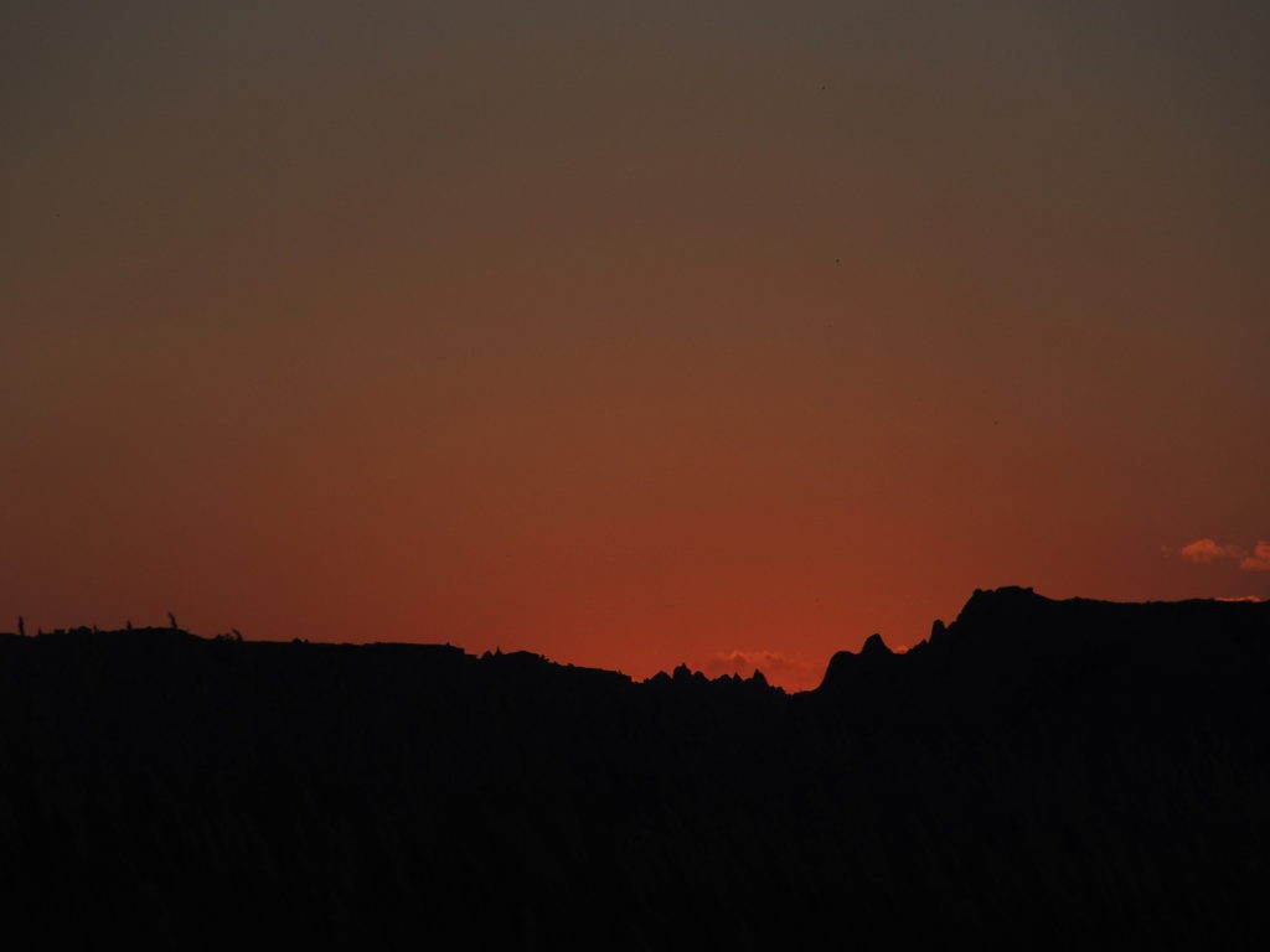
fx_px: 11006
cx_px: 635
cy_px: 476
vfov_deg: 5.0
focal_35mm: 300
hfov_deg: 6.6
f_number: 5
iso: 100
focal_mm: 64.3
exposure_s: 1/800
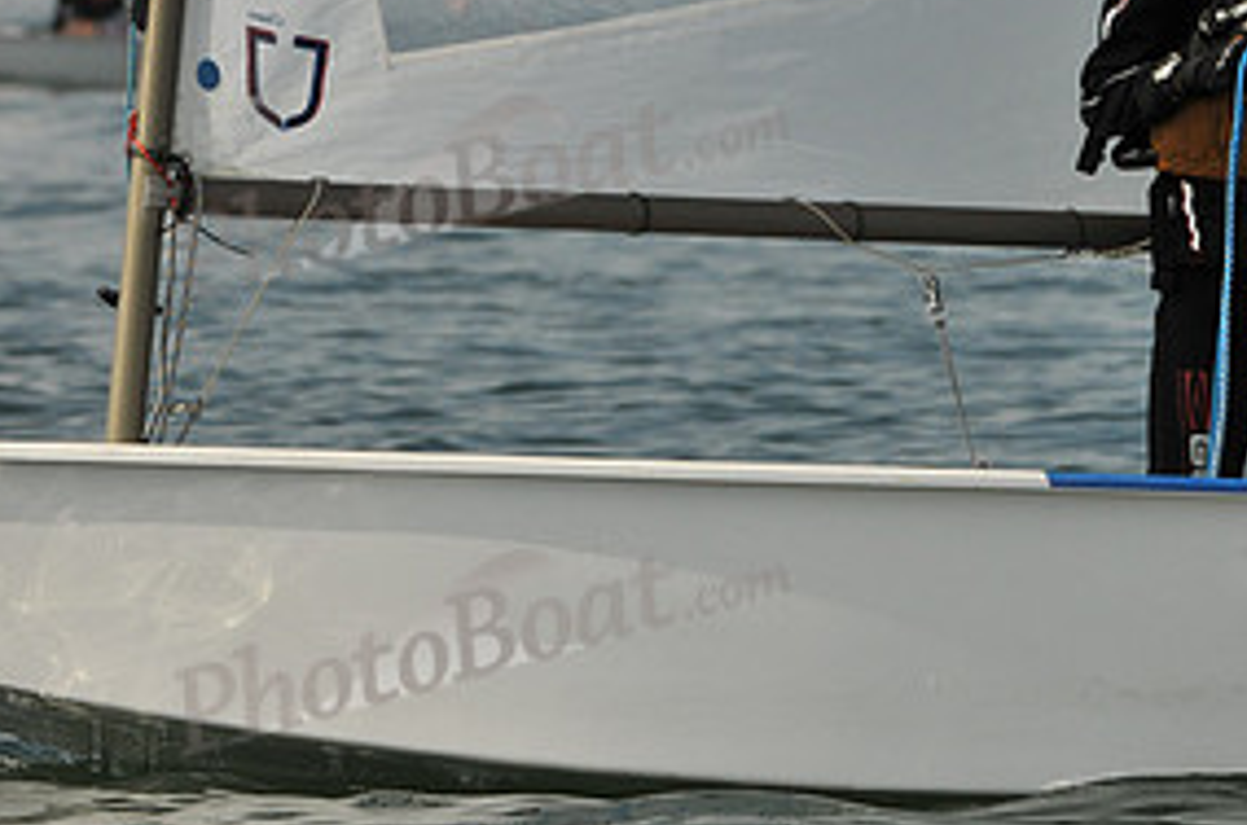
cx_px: 1014
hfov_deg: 2.8
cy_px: 353
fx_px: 25437
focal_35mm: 736
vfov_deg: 1.9
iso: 200
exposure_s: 1/640
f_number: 10
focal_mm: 240
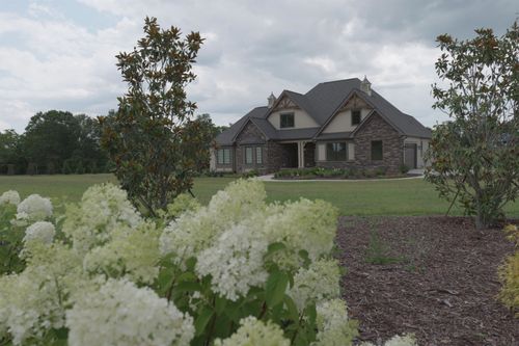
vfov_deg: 53.1
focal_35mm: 24
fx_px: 346
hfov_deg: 73.8
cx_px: 260
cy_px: 173
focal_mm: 24
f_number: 8
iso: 640
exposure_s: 1/800
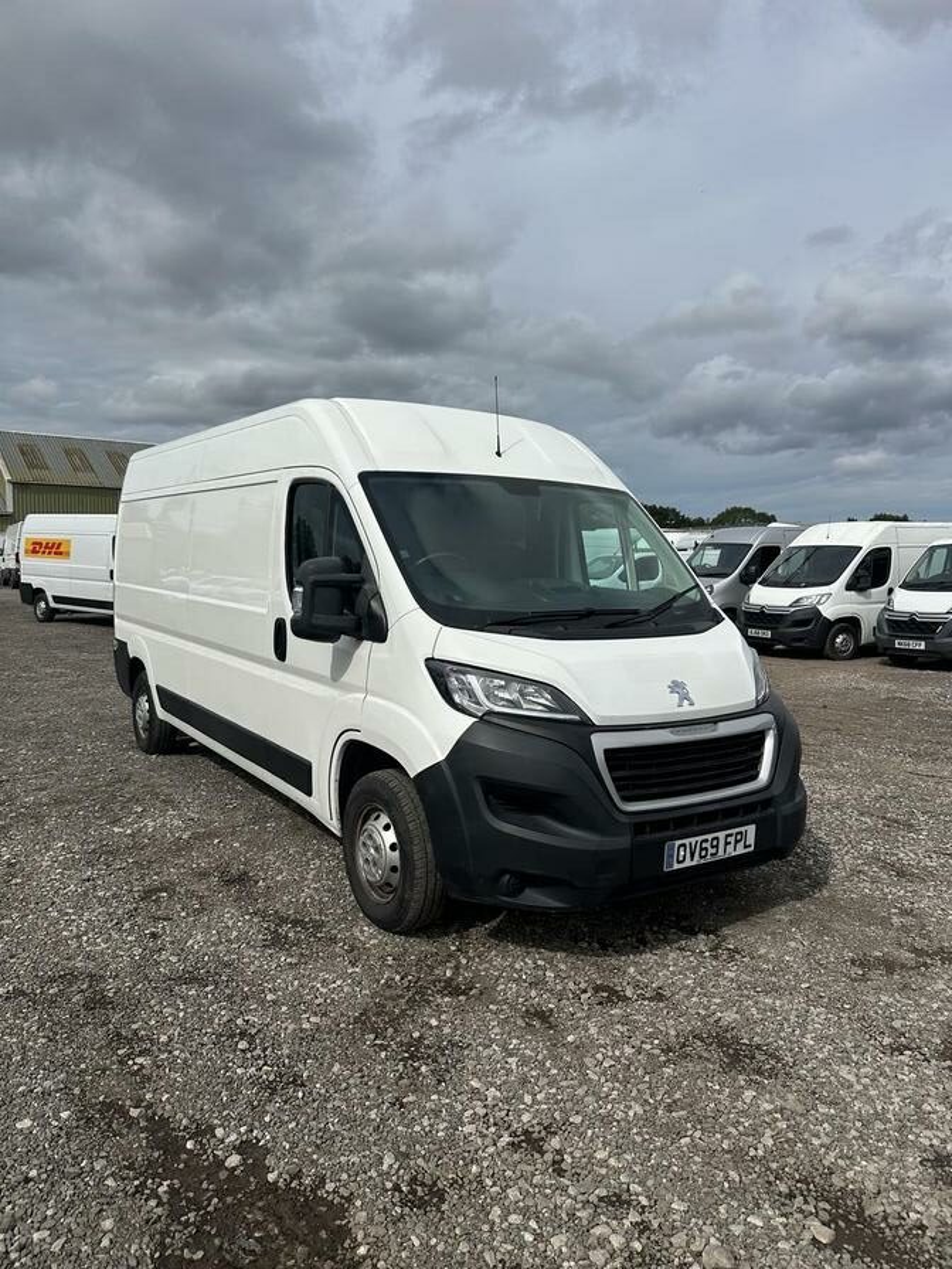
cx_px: 476
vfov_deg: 71.6
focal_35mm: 24
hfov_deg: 56.8
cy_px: 634
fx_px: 880
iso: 80
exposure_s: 1/9709
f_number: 1.78
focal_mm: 6.86
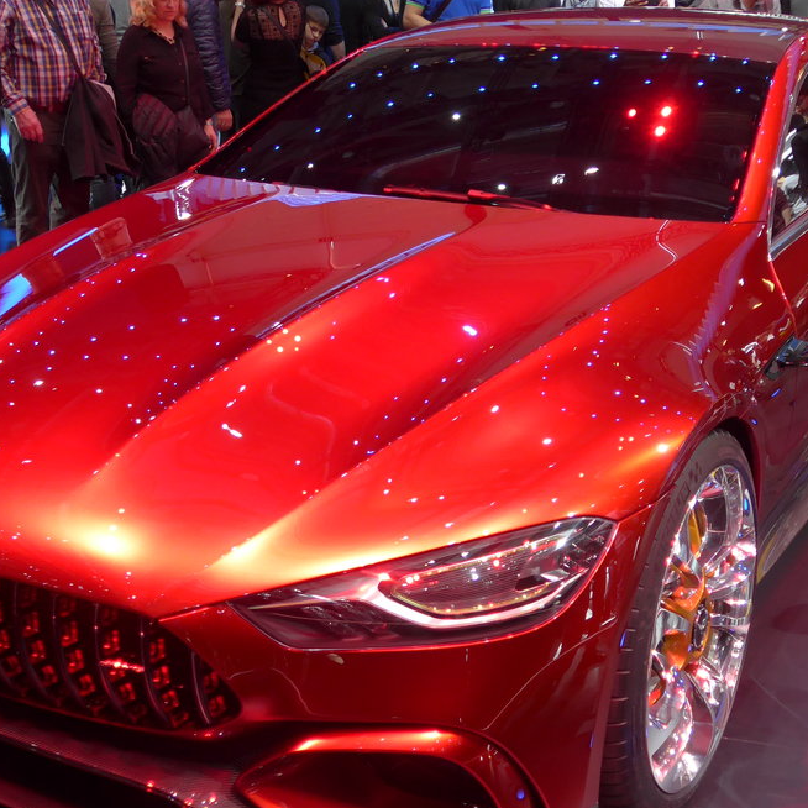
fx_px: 1241
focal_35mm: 47
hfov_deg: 36.0
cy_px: 434
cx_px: 372
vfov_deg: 36.0
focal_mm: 6
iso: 200
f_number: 2
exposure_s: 1/60
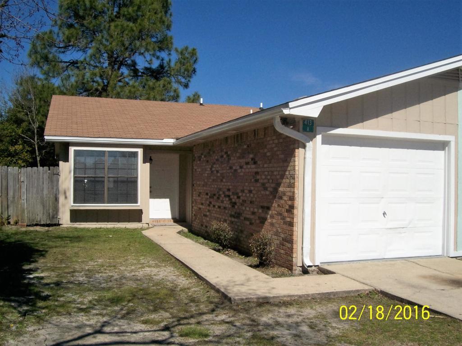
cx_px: 231
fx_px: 480
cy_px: 173
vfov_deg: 39.6
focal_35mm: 36
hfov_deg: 51.4
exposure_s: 1/1377
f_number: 4.8
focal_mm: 6
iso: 80
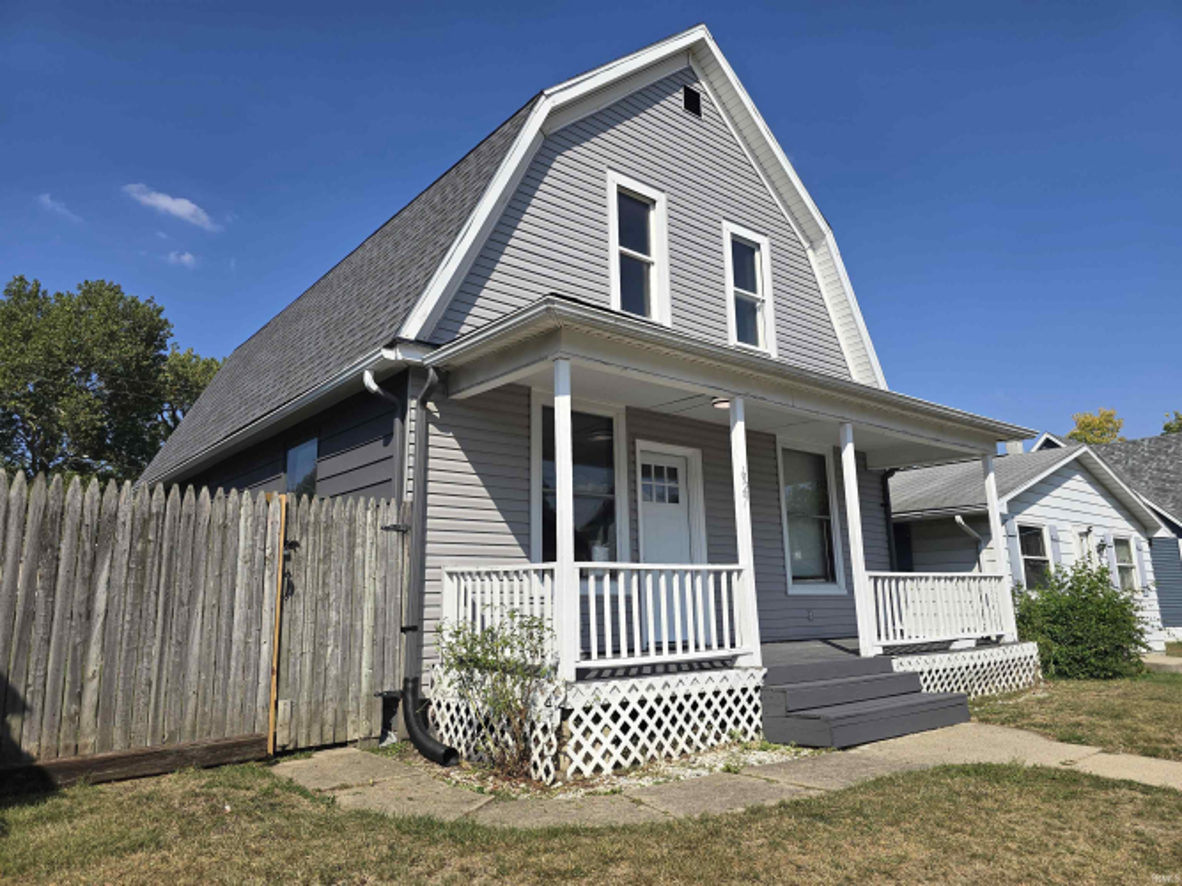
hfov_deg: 73.9
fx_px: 785
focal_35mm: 23
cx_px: 591
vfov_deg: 58.9
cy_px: 443
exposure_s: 1/1132
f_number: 1.7
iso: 12
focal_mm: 6.3
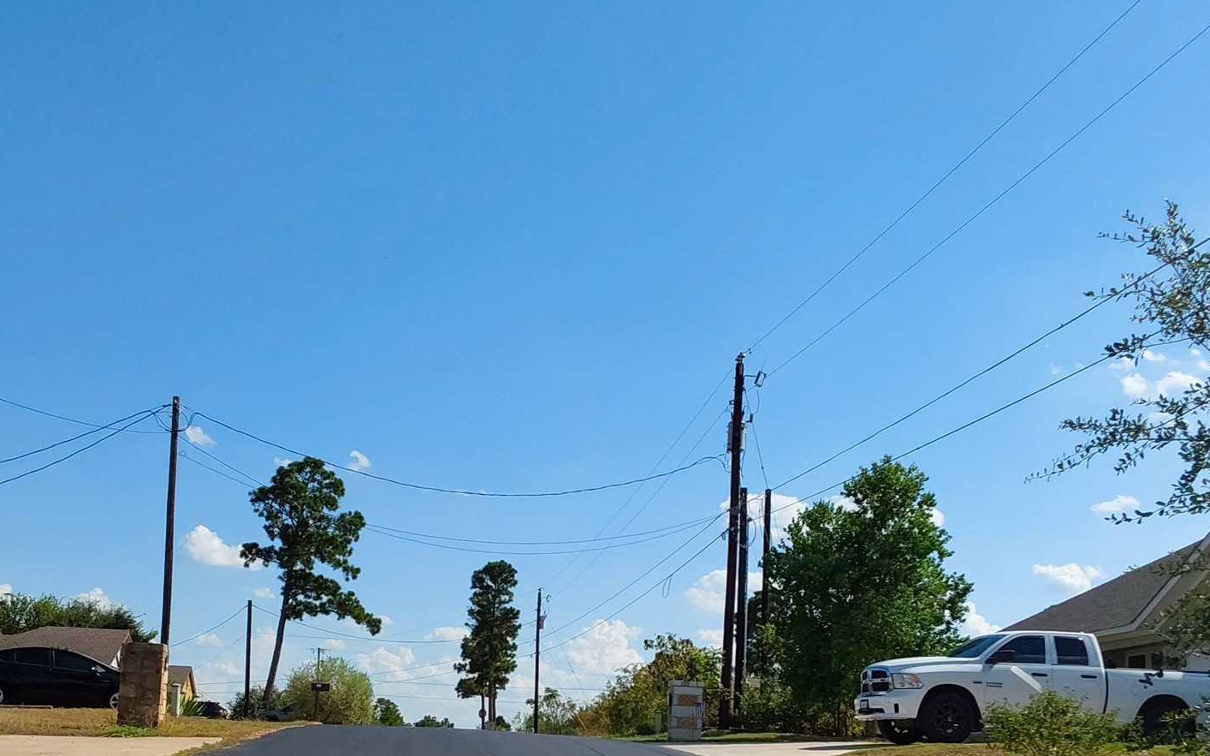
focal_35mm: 43
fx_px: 1418
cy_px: 640
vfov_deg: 29.0
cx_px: 579
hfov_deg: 46.2
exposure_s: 1/3201
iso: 50
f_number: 1.9
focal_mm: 2.91
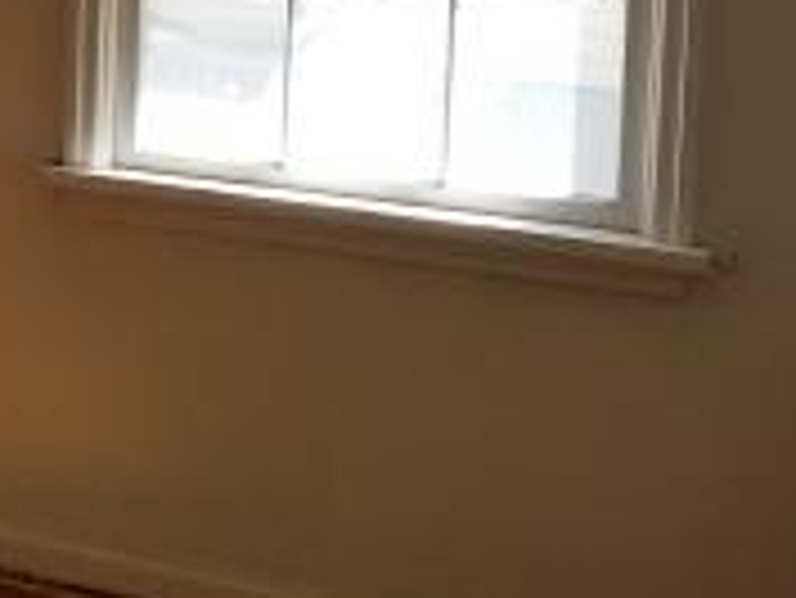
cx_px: -558
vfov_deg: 15.0
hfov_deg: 17.6
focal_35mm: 94
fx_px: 2163
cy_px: -207
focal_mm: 4.2
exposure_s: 1/120
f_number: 1.7
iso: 50
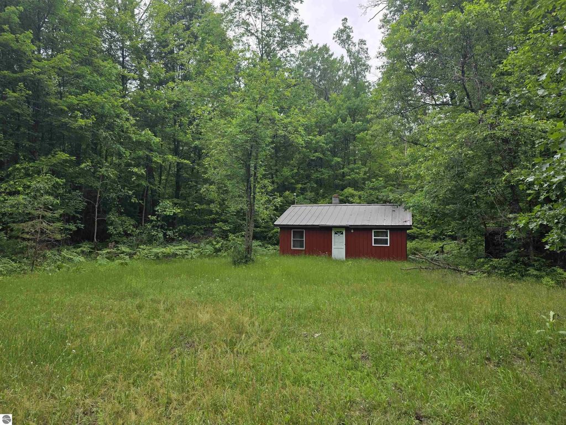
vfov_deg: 58.9
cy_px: 212
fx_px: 376
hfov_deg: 73.9
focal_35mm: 23
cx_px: 283
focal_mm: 6.3
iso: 80
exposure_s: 1/1904
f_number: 1.7
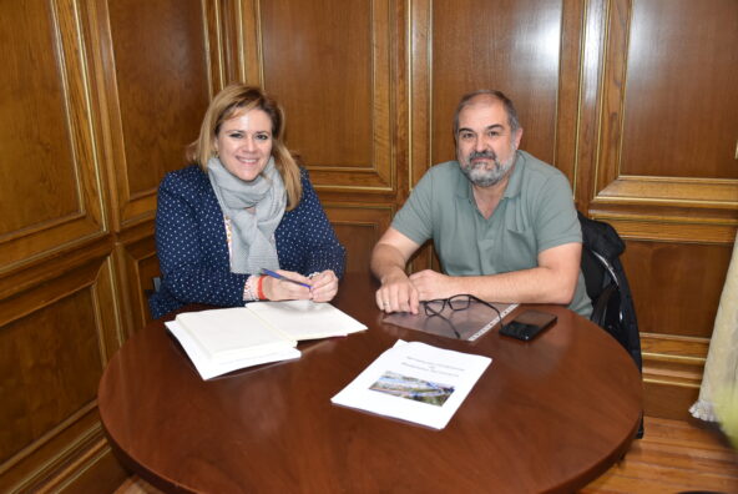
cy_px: 247
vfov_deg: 40.1
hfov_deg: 57.2
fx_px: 677
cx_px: 369
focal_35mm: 33
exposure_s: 1/60
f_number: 3.5
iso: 900
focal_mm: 22
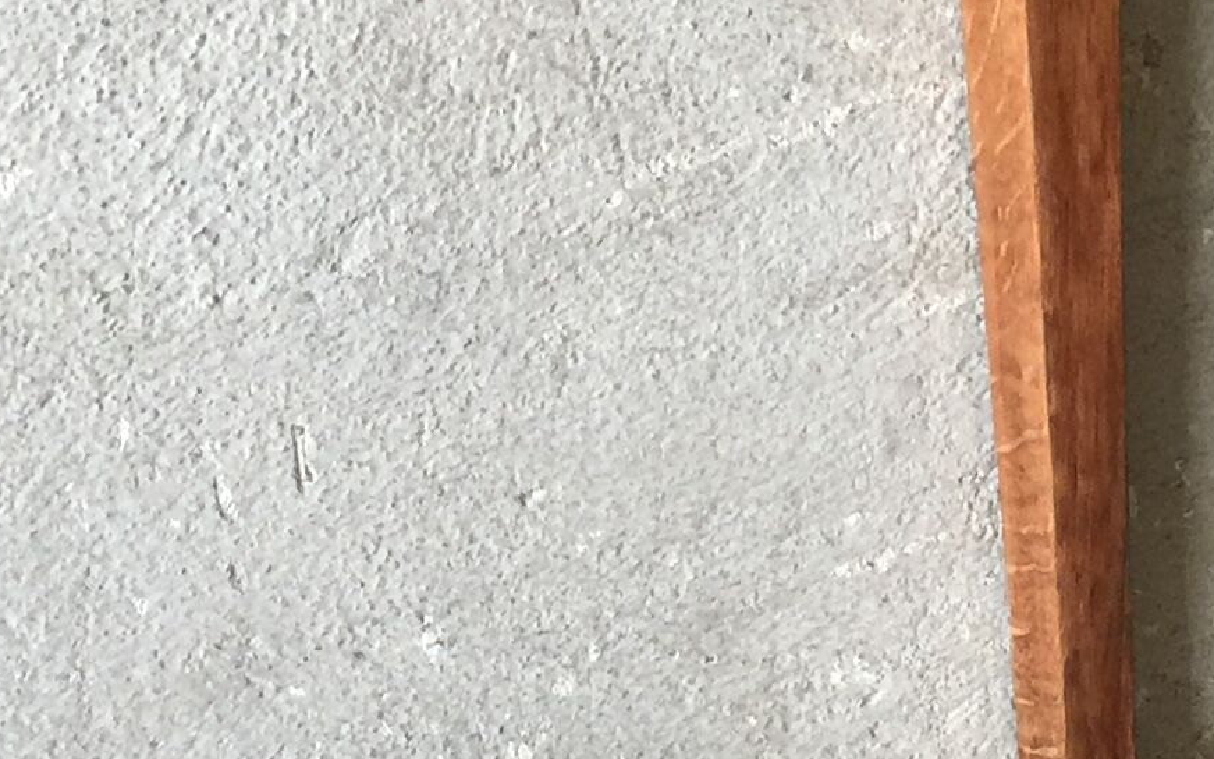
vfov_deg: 11.4
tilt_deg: -19.2
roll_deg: +2.4
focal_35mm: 115
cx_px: 1108
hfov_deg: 17.8
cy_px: 216
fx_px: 3805
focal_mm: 4.15
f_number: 2.2
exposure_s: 1/33
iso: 50
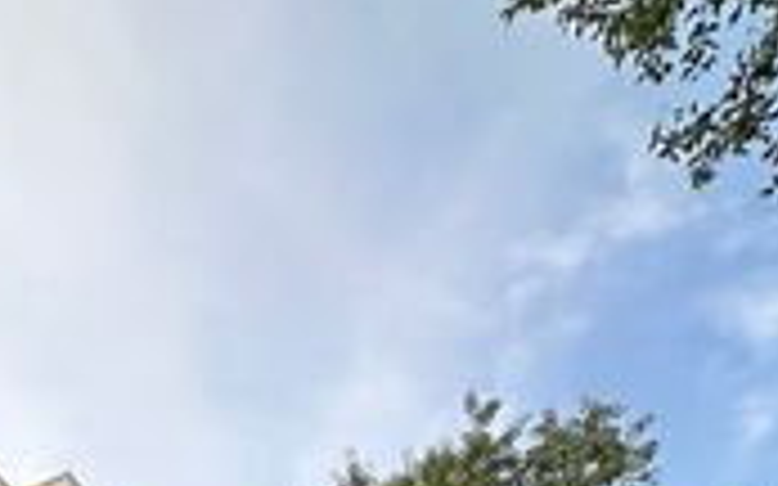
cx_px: 67
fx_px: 911
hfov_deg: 42.2
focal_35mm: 43
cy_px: 821
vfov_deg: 21.8
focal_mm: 2.22
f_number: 2.2
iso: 40
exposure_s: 1/307
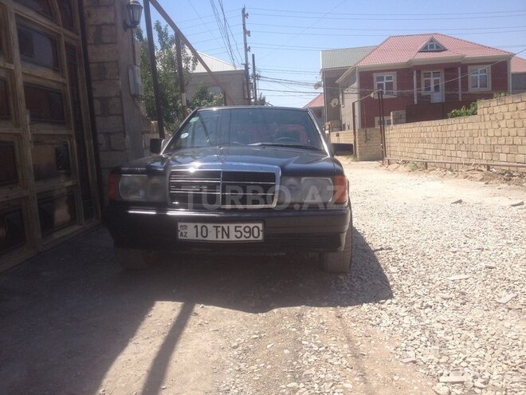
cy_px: 198
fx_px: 532
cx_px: 263
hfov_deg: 52.6
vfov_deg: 40.7
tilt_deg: -9.2
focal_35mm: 35
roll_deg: +2.9
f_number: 2.4
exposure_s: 1/1453
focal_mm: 4.28
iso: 50
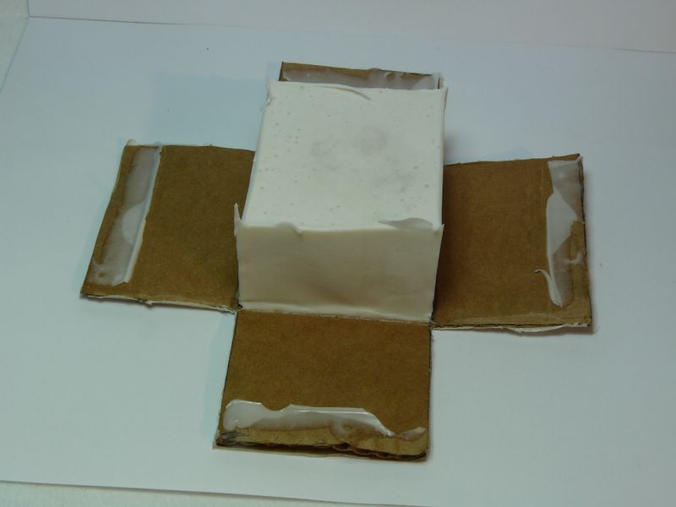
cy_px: 254
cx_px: 338
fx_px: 1094
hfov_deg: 34.3
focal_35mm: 56
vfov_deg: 26.1
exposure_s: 1/10
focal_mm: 11.9
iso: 100
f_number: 11
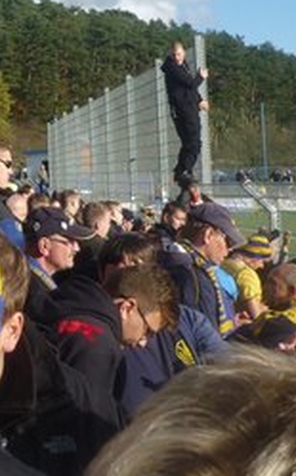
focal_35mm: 75
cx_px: -117
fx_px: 971
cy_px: 109
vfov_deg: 27.1
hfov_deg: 16.2
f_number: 2.8
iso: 80
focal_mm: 5.5
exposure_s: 1/1000
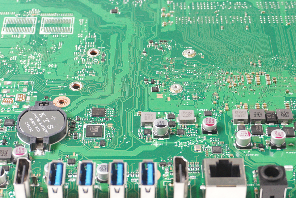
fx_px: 789
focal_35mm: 96
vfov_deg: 14.2
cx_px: 170
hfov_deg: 21.2
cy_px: 116
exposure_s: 1/160
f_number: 6.3
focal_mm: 33
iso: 1000
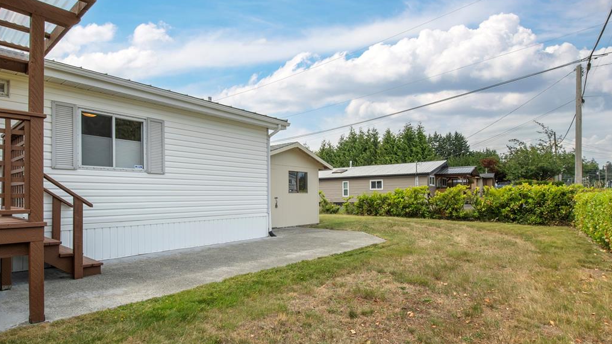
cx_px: 306
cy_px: 198
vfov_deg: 58.0
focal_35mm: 19
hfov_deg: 89.6
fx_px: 308
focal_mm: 12
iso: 250
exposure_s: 1/320
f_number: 11
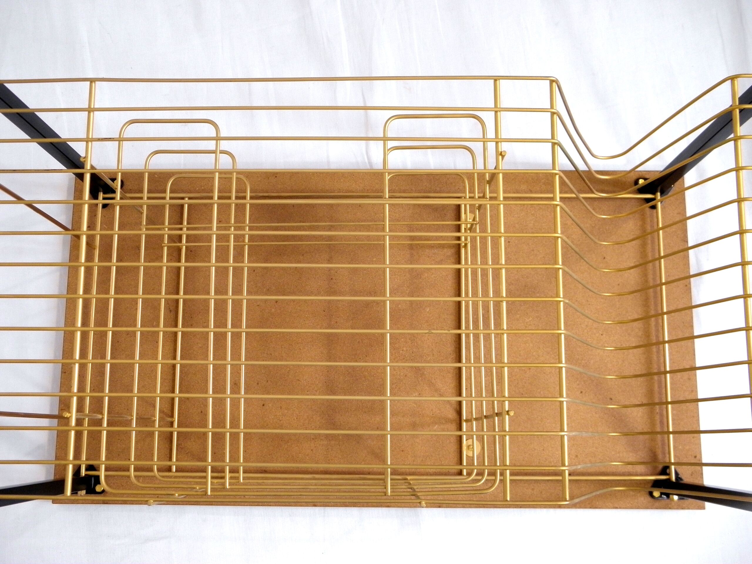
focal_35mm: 38
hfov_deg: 49.0
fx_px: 826
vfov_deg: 37.7
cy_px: 282
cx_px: 376
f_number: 3.7
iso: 160
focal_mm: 6.8
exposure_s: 1/40
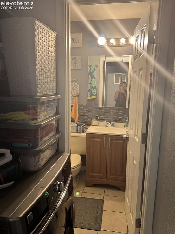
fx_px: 169
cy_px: 115
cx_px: 90
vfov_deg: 69.4
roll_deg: +0.8
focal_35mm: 25
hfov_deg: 54.8
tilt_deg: -9.7
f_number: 1.78
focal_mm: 6.76
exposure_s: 1/120
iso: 125
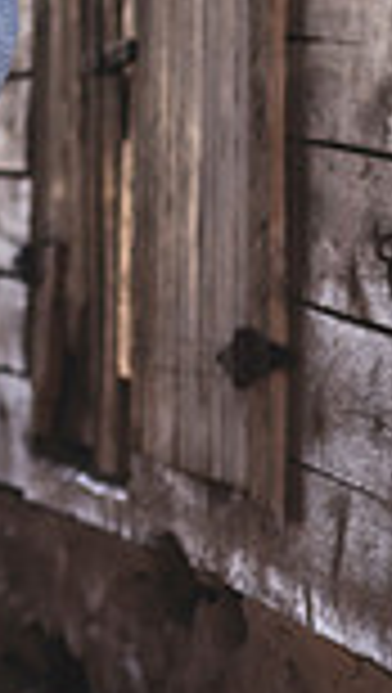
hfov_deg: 3.5
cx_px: -837
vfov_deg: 6.3
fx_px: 6262
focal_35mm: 340
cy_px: -142
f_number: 2.8
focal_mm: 85
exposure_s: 1/200
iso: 200
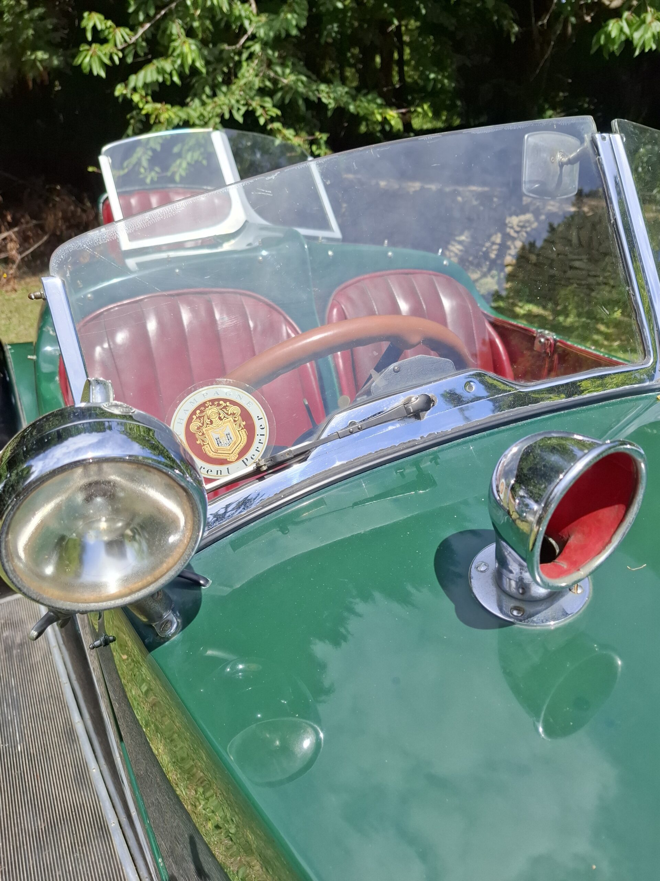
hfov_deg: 58.9
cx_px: 330
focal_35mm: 23
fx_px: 585
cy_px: 440
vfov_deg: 73.9
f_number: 1.8
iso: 50
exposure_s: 1/1610
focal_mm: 5.54
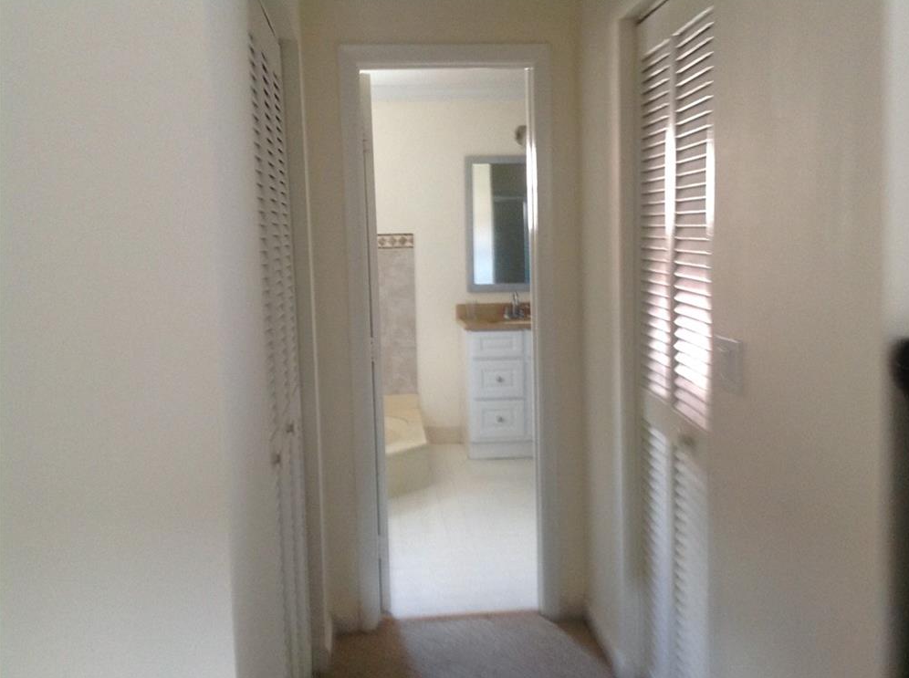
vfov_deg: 39.5
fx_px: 944
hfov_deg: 51.4
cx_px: 465
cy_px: 341
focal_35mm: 36
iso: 200
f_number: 2.4
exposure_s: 1/15
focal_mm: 4.28
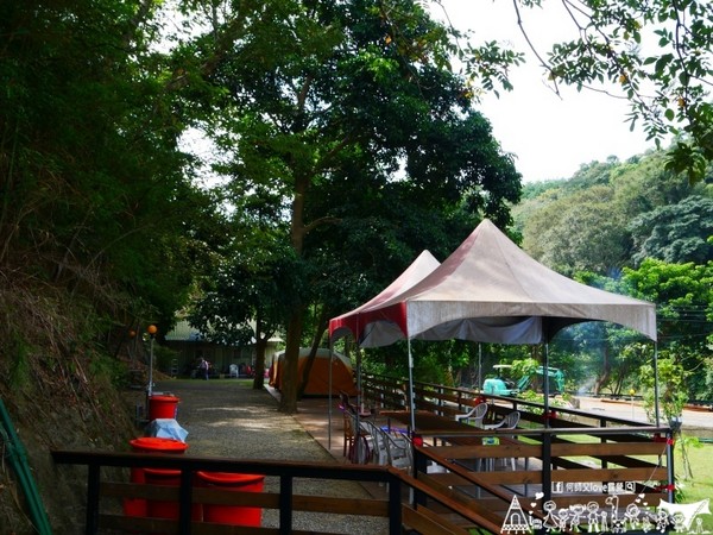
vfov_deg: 39.7
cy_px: 268
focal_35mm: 36
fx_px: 742
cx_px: 356
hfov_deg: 51.4
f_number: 5.6
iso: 200
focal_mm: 18
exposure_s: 1/80
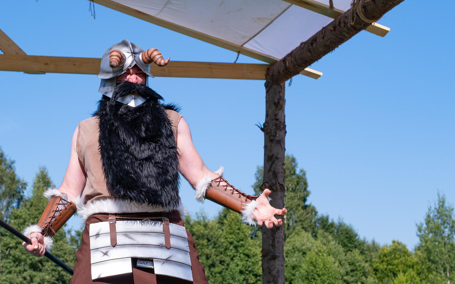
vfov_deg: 13.5
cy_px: 183
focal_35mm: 97
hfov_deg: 21.3
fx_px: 1203
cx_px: 149
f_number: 4
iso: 160
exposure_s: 1/1250
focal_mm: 33.2
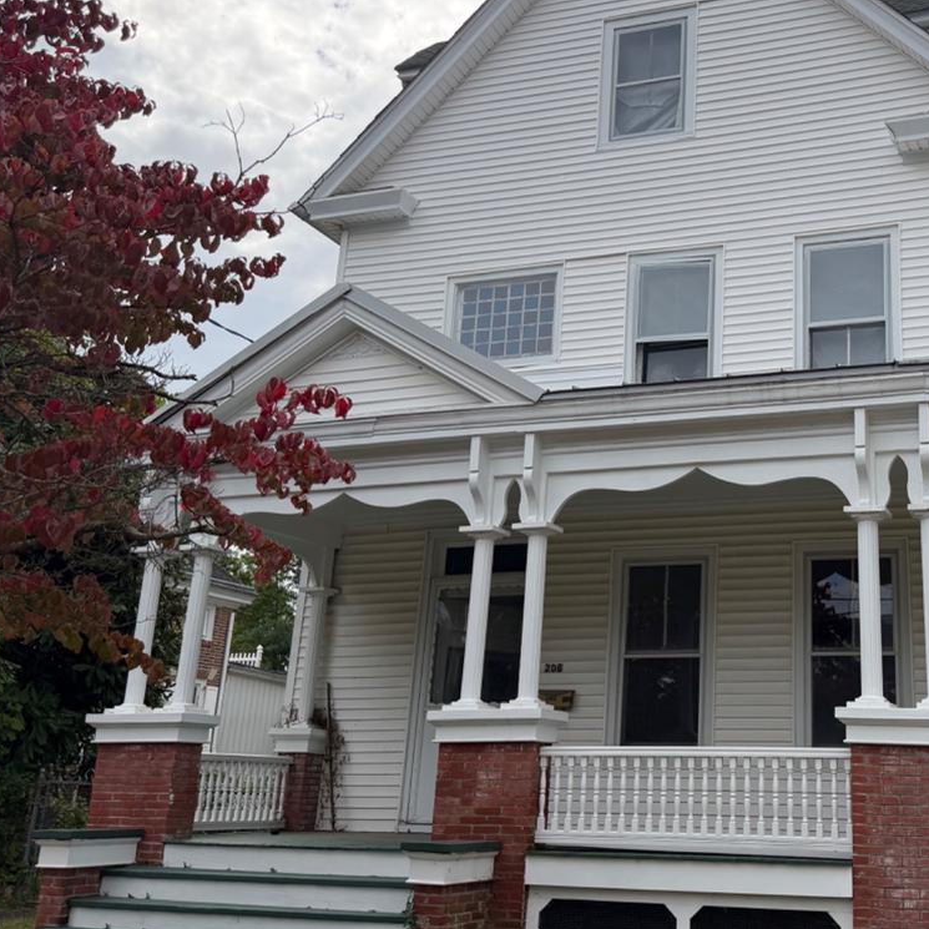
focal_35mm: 41
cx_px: 723
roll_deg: -0.5
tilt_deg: +18.1
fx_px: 1245
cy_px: 409
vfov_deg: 40.9
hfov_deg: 39.5
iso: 100
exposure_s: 1/5714
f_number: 1.78
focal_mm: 6.76
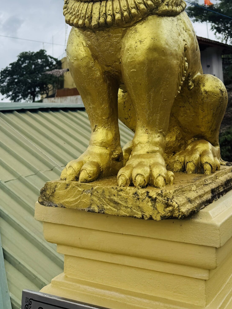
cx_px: 133
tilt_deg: +12.5
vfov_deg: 42.0
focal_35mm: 42
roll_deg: -0.1
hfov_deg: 34.3
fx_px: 375
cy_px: 44
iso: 80
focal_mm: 6.76
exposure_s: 1/4673
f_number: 1.78
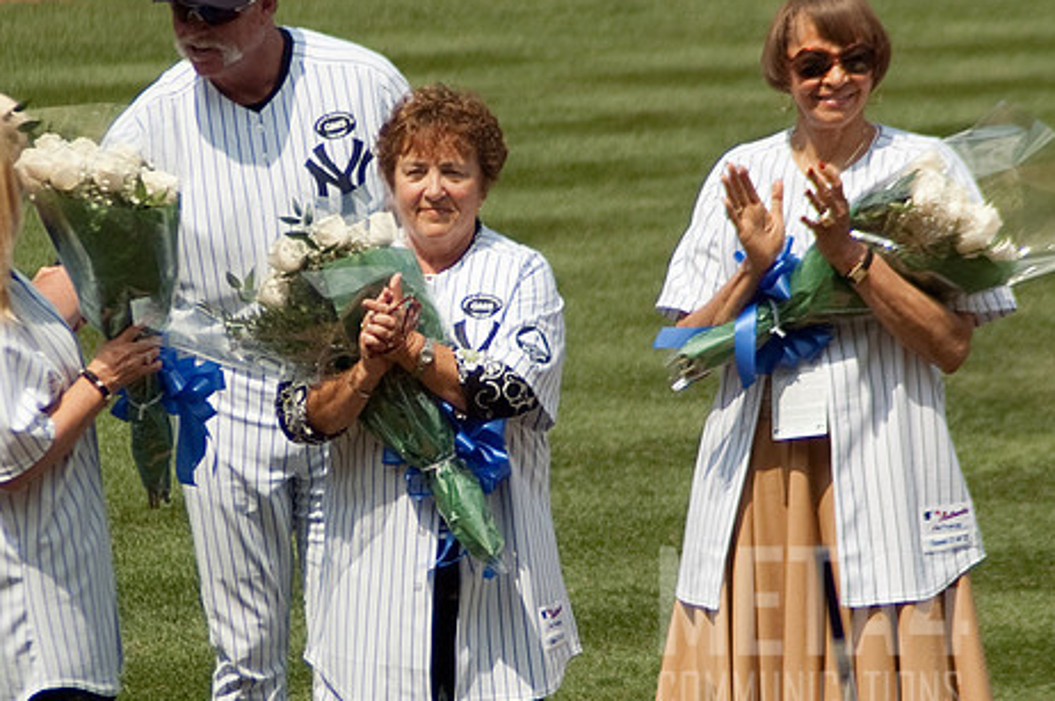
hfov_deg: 3.5
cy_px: 500
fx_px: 17447
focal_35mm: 596
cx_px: 502
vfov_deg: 2.3
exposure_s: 1/2000
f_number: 5.6
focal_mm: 210
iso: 320
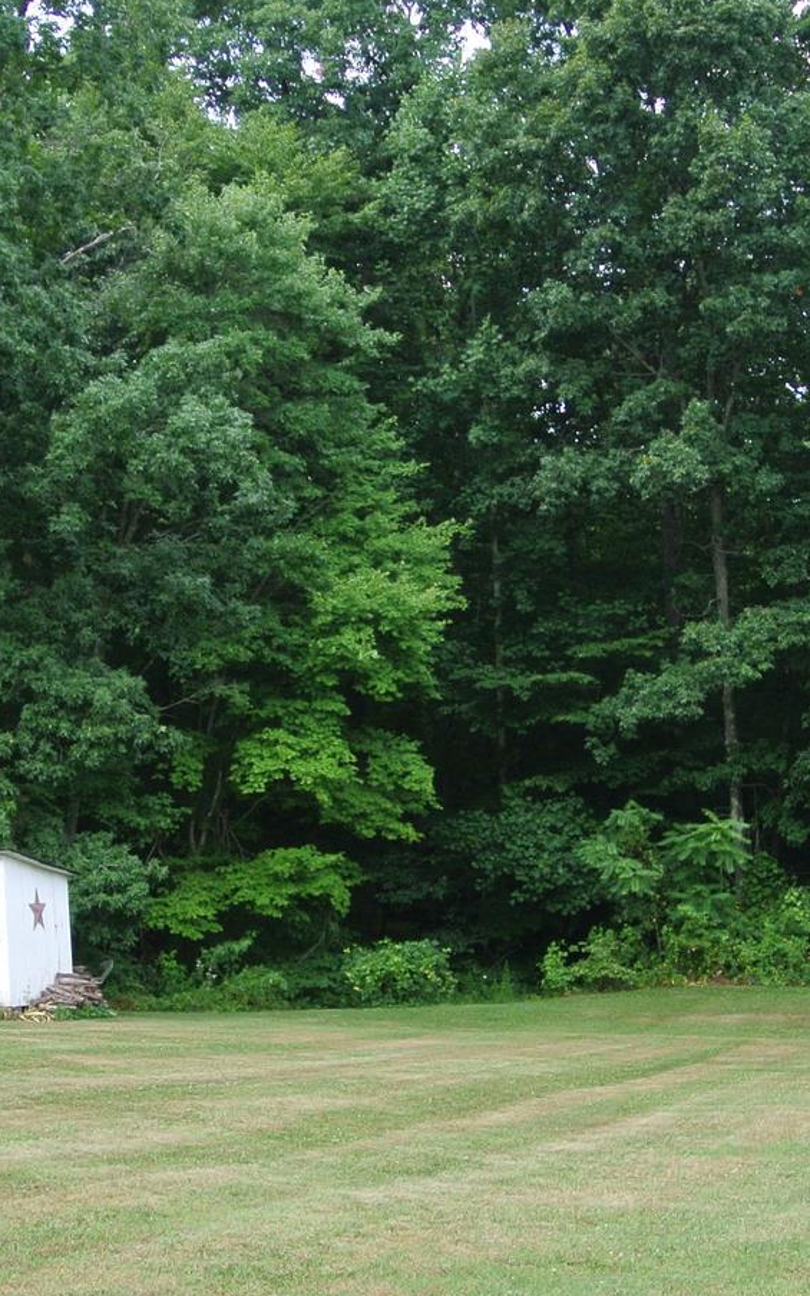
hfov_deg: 17.6
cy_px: 849
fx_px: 2614
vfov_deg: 27.7
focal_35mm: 74
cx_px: 490
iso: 100
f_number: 4
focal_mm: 12.2
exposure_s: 1/250
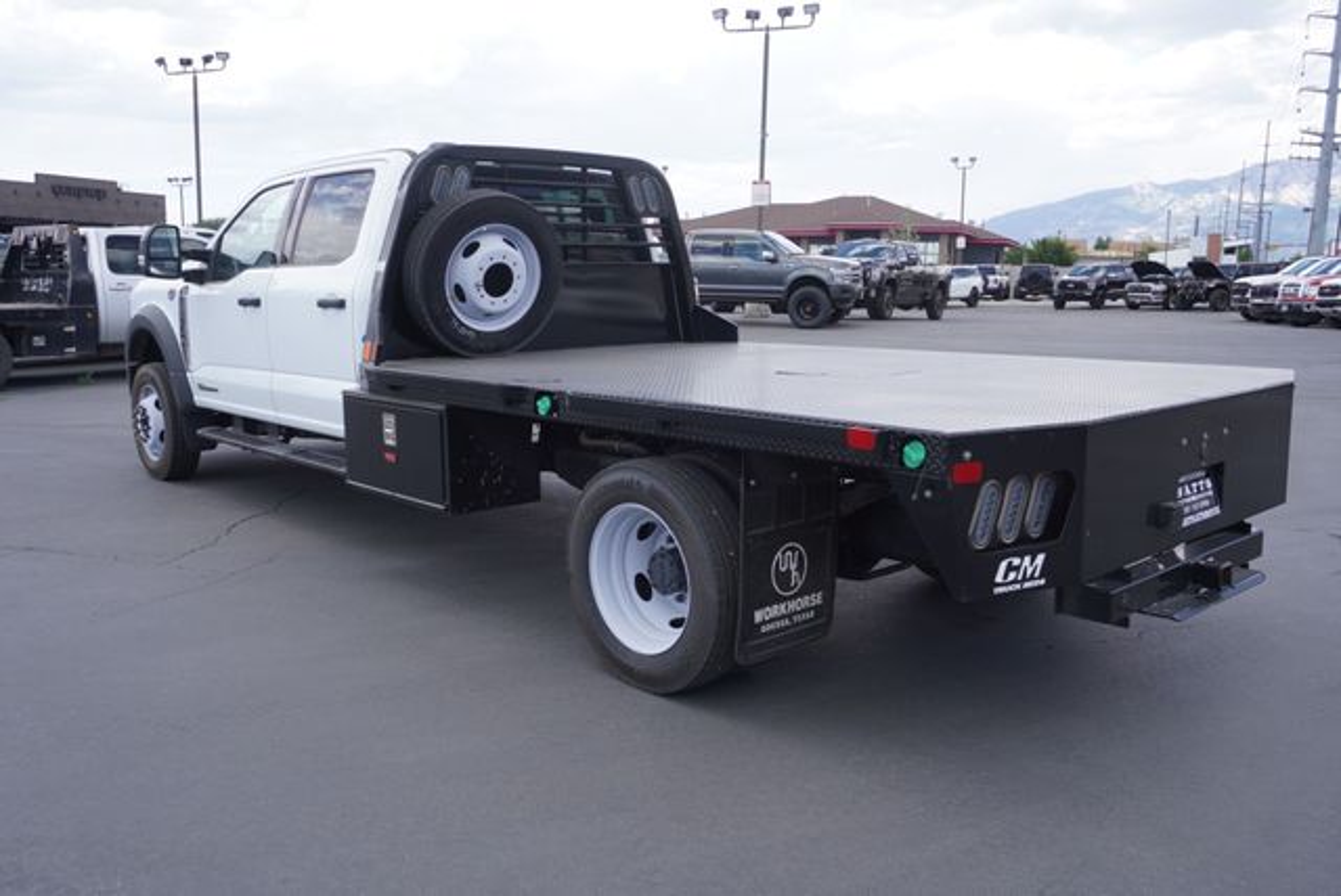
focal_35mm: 32
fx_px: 1174
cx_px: 670
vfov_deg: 41.8
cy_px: 448
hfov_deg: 59.4
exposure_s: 1/125
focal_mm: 21
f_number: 8
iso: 100
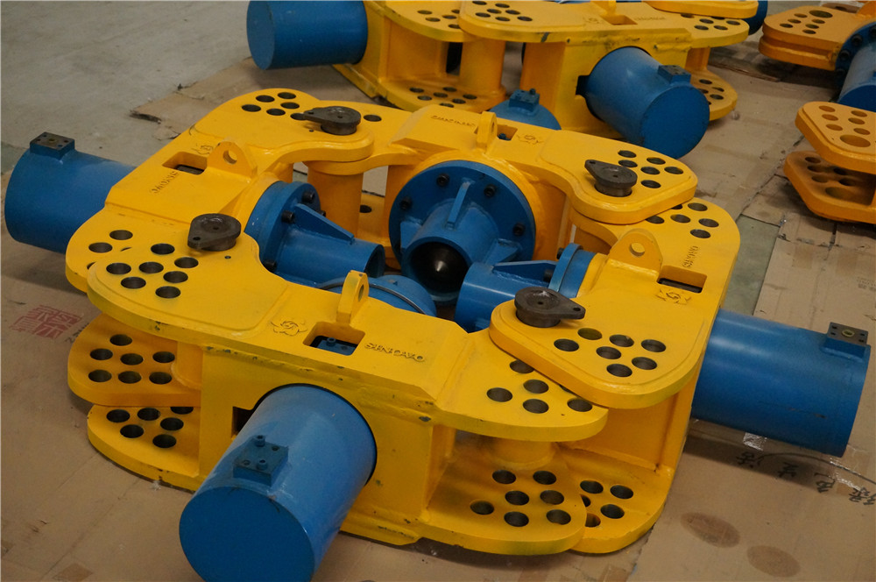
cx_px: 438
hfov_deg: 35.1
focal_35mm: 57
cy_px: 291
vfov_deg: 23.7
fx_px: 1385
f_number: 5.6
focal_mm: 38
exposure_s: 1/100
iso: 3200
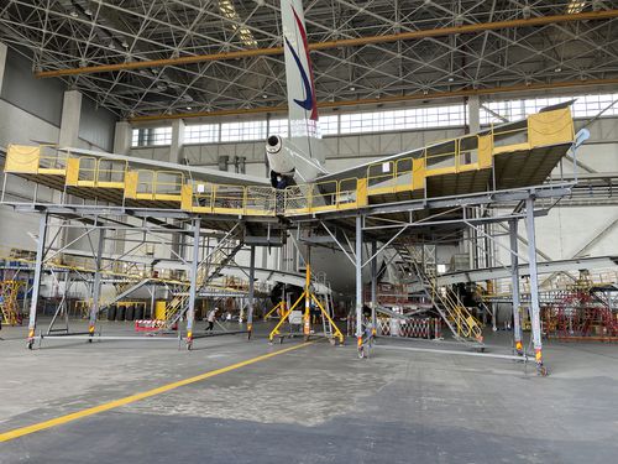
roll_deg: -1.1
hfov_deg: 67.3
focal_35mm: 26
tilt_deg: +9.5
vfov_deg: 53.1
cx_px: 309
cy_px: 232
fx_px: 464
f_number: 1.6
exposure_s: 1/121
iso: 40
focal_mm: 4.2
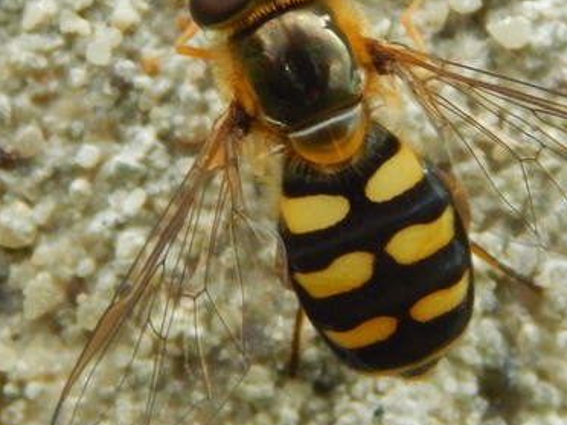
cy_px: 155
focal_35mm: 300
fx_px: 4914
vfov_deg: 5.0
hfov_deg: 6.6
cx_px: 356
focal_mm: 23.4
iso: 400
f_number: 4.8
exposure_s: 1/200
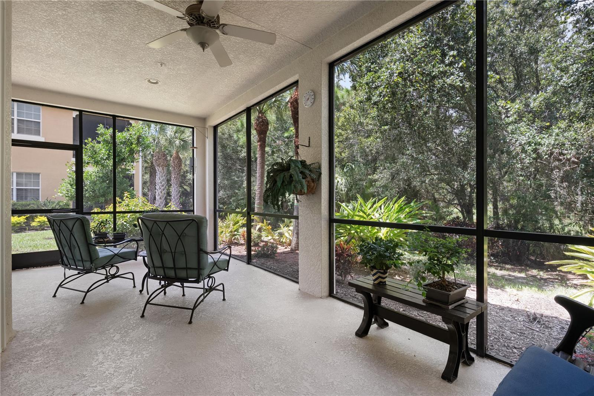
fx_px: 272
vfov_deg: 72.0
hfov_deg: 95.0
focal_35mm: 16
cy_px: 198
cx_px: 297
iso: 320
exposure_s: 1/40
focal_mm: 16.5
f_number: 9
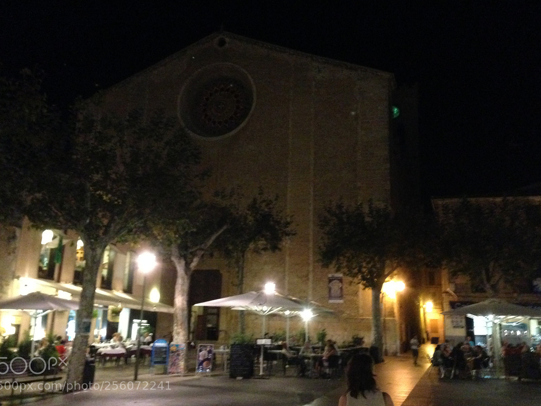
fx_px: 578
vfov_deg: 38.6
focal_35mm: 37
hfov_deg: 50.1
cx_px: 276
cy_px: 188
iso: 800
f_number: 2.4
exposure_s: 1/15
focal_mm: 4.12
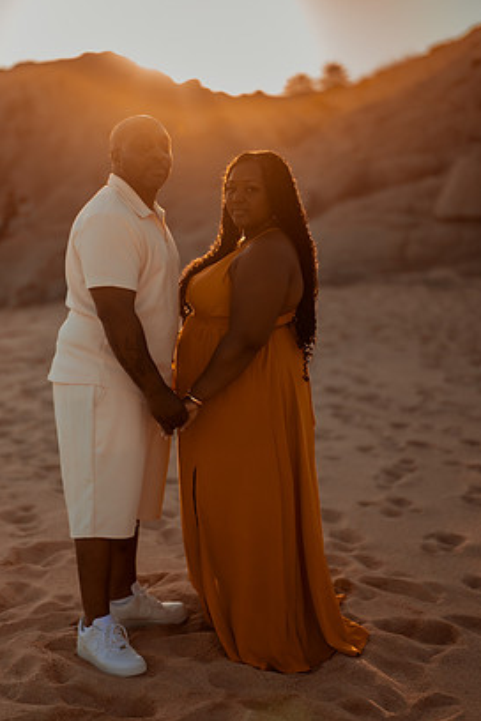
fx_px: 1283
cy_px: 375
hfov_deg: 21.2
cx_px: 221
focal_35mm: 64
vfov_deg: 31.4
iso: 100
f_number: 1.4
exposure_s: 1/4000
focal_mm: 58
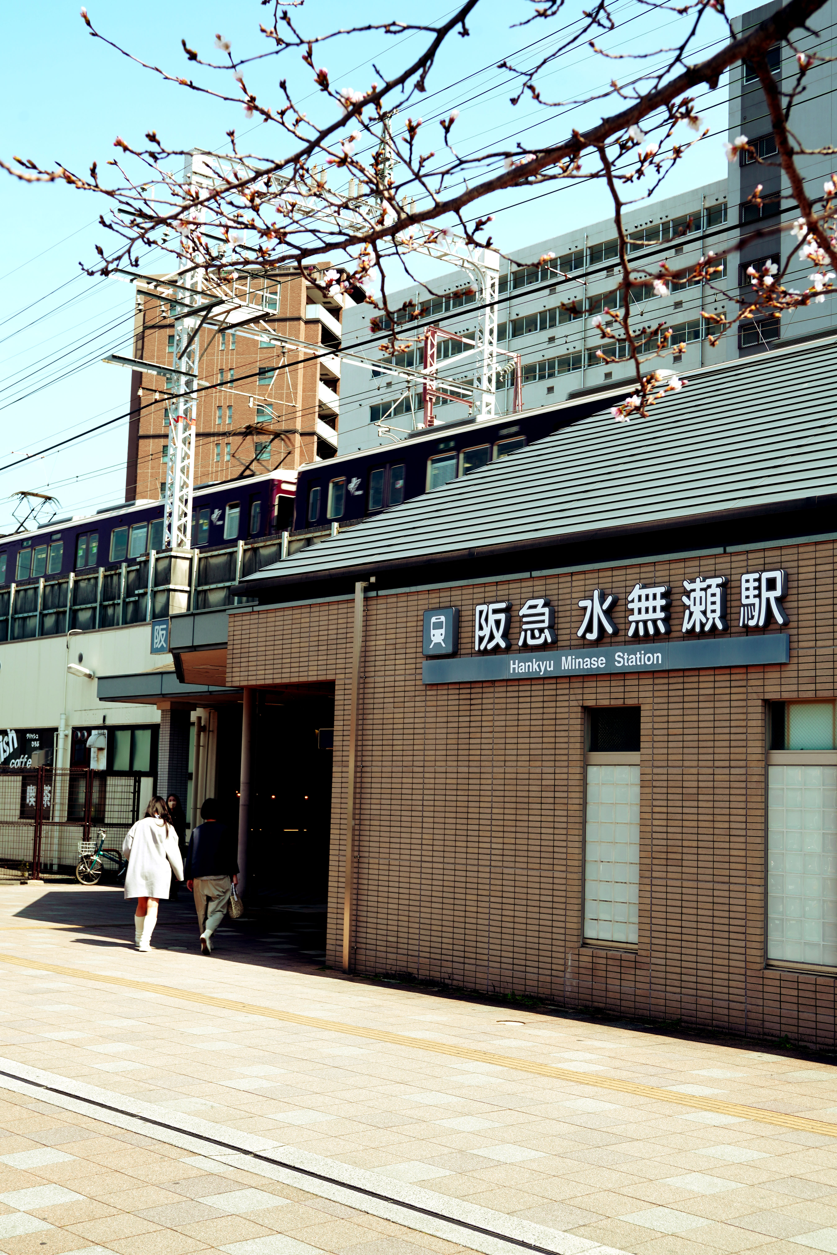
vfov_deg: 43.6
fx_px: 1569
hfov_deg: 29.9
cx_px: 418
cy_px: 628
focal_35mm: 45
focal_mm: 45
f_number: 9
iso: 100
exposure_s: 1/100
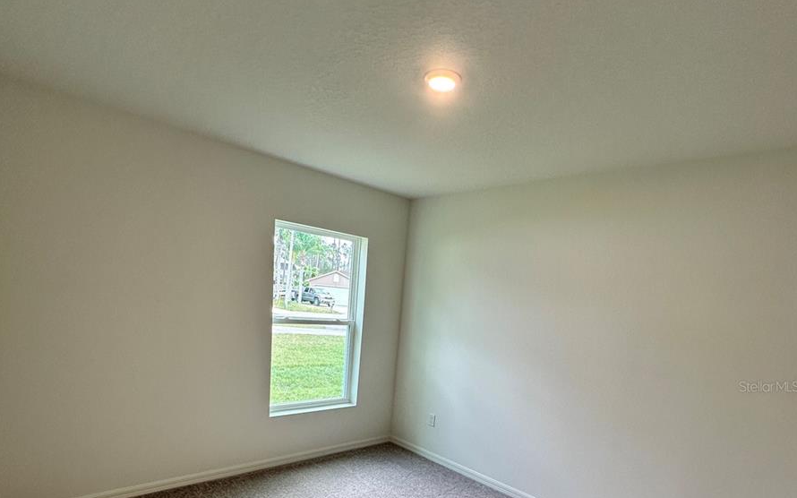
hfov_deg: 85.1
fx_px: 434
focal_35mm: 20
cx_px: 399
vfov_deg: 56.1
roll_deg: -6.4
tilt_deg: -10.9
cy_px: 386
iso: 80
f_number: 2.2
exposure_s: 1/120
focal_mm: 2.22
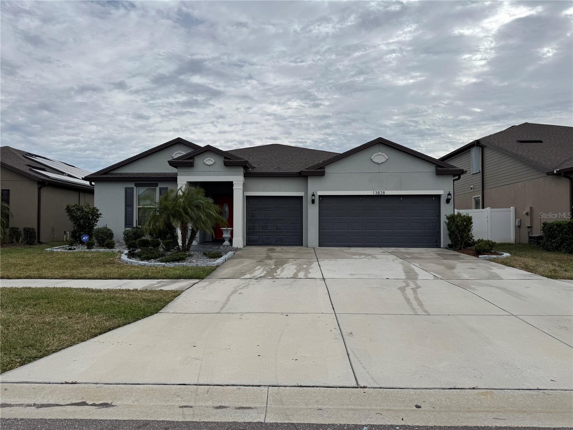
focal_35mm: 24
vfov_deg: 56.8
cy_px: 215
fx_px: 397
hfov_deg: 71.6
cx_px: 286
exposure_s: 1/5814
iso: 80
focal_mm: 6.76
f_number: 1.78
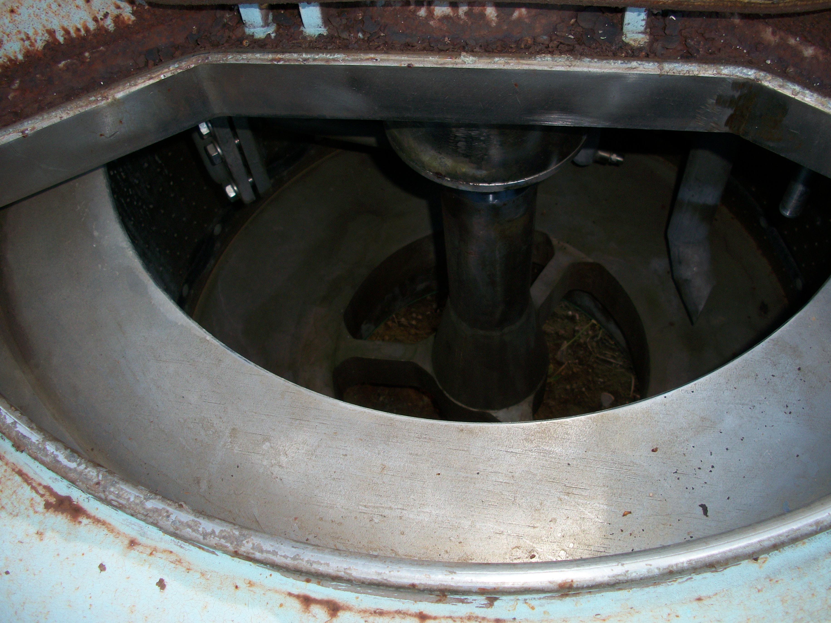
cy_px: 312
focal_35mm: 35
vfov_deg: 40.7
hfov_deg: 52.6
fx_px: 840
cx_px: 416
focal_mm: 6.3
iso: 80
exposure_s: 1/60
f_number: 3.1
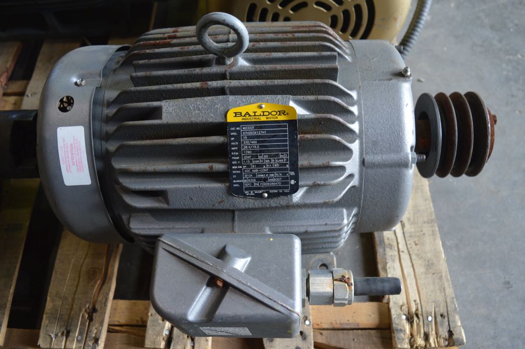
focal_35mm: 30
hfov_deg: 62.0
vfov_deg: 43.5
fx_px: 437
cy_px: 174
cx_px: 262
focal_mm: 20
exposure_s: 1/80
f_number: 4.5
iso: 400
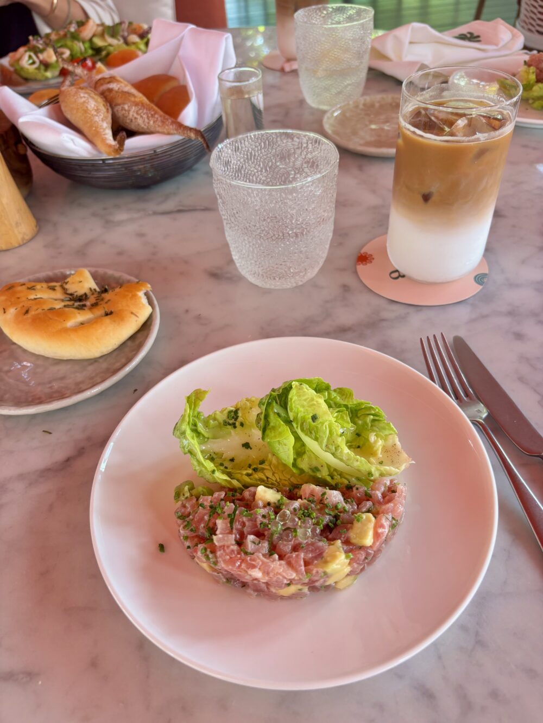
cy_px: 362
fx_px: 544
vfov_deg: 67.3
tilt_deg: -45.3
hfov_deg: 53.1
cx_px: 272
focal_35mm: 26
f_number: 1.6
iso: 80
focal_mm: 5.96
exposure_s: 1/121
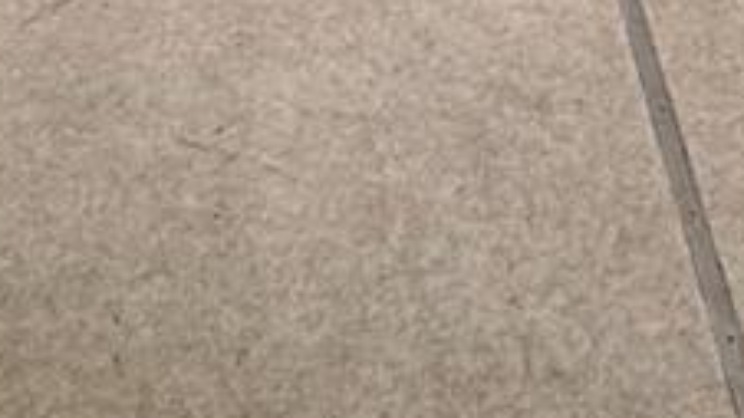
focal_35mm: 97
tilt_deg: -0.9
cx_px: 425
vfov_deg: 9.1
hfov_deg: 22.0
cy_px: -968
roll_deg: -0.6
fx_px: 1913
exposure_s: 1/89
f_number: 2.2
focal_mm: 2.22
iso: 320
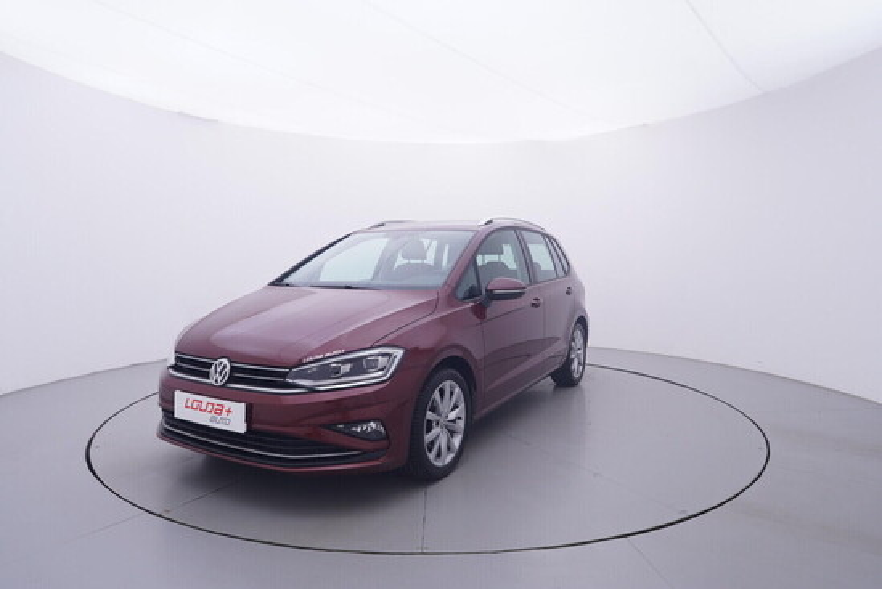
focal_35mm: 22
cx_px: 441
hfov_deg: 77.3
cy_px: 294
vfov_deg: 56.2
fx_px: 552
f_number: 5
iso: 200
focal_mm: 15
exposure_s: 1/80
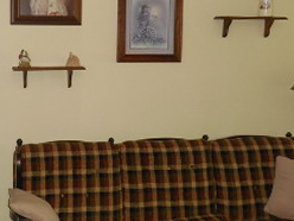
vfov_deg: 21.9
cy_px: 103
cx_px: 13
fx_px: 569
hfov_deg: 27.6
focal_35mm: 67
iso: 500
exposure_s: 1/25
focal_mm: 4.6
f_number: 3.5
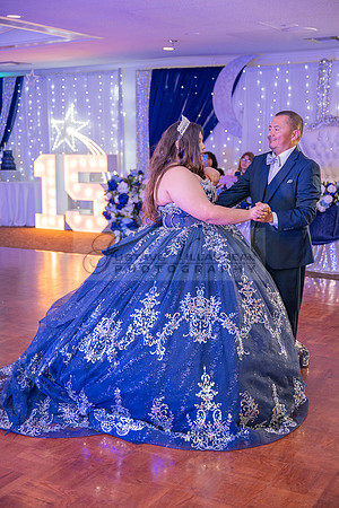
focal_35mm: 48
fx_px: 678
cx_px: 170
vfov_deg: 41.1
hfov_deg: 28.1
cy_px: 254
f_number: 2.8
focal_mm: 48
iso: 1250
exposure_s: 1/200
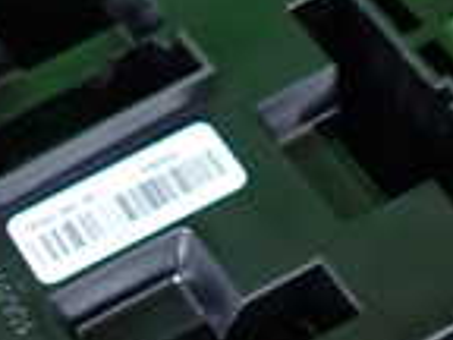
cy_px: 444
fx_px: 1361
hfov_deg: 18.1
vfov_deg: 13.7
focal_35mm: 104
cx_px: -57
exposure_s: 1/30
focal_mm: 4.5
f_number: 2
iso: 640
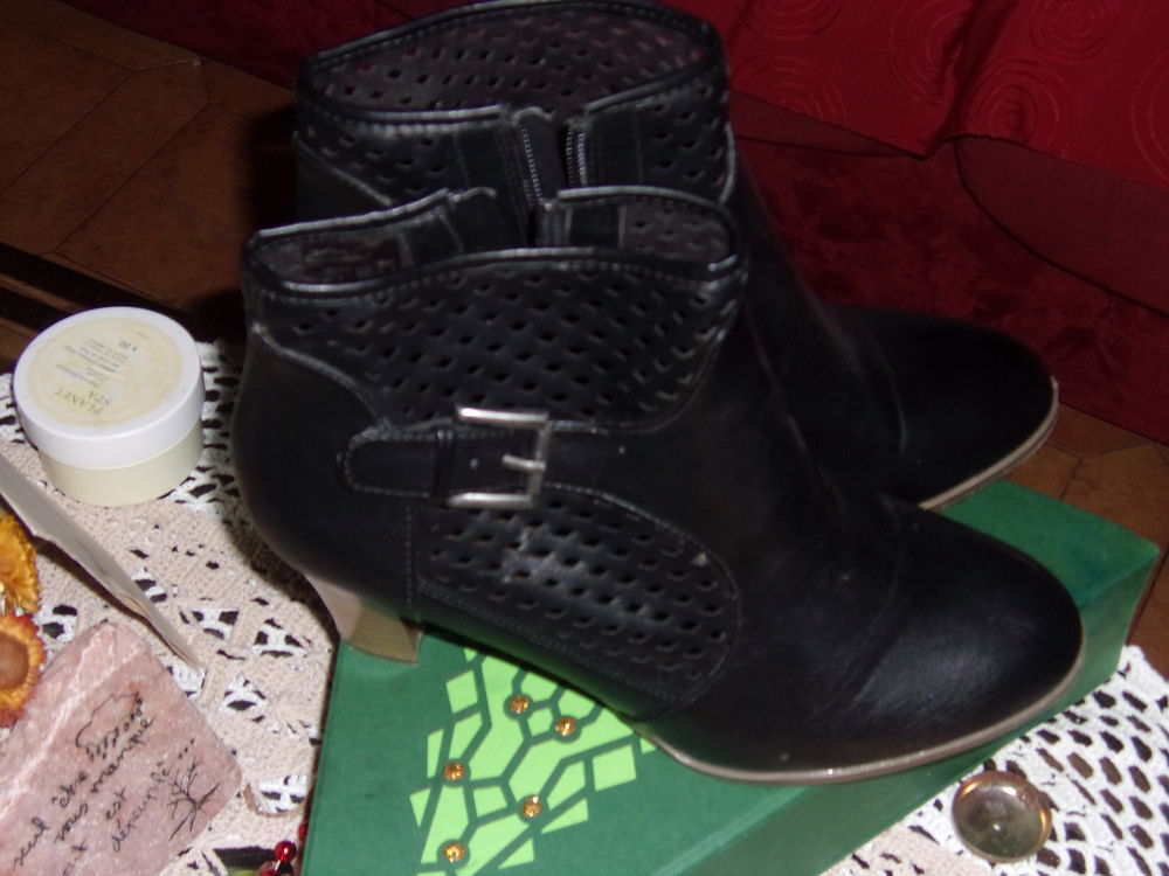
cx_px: 584
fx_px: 1790
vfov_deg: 27.5
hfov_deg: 36.2
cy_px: 438
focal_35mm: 53
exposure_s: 1/34
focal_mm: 9.4
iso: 200
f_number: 4.2
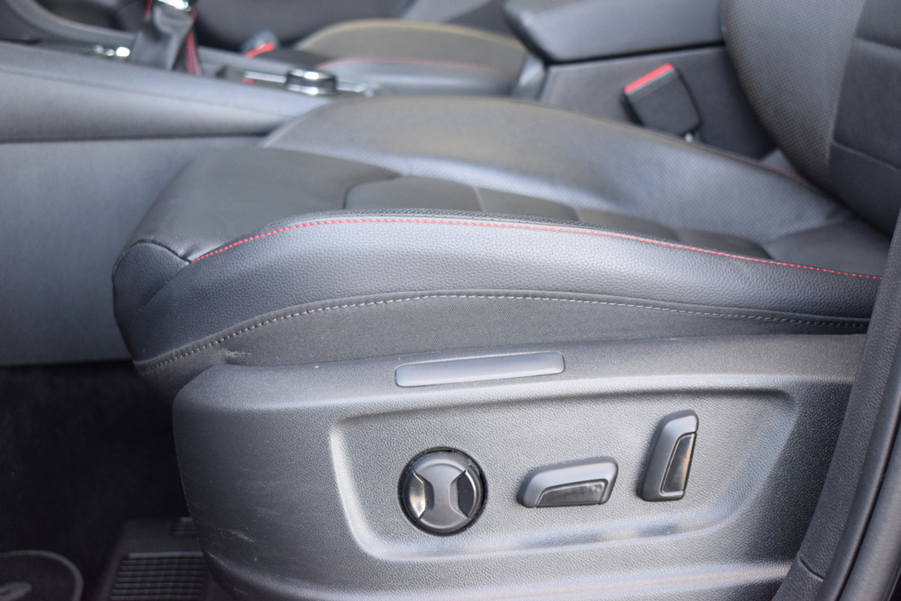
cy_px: 300
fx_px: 1501
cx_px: 450
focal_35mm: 60
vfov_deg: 22.6
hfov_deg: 33.4
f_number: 5
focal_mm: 40
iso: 1400
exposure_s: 1/60
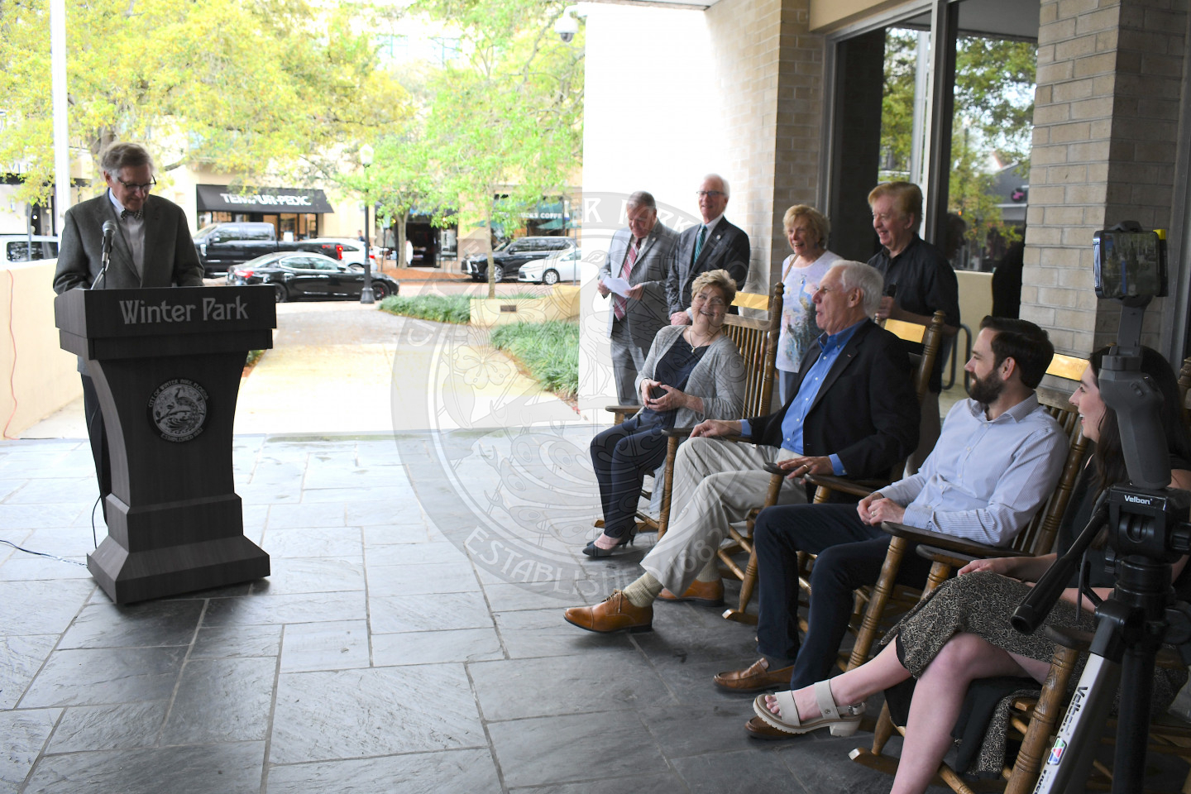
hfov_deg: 61.9
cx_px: 596
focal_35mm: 30
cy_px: 397
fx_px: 992
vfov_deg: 43.6
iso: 320
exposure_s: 1/125
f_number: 5.6
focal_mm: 20
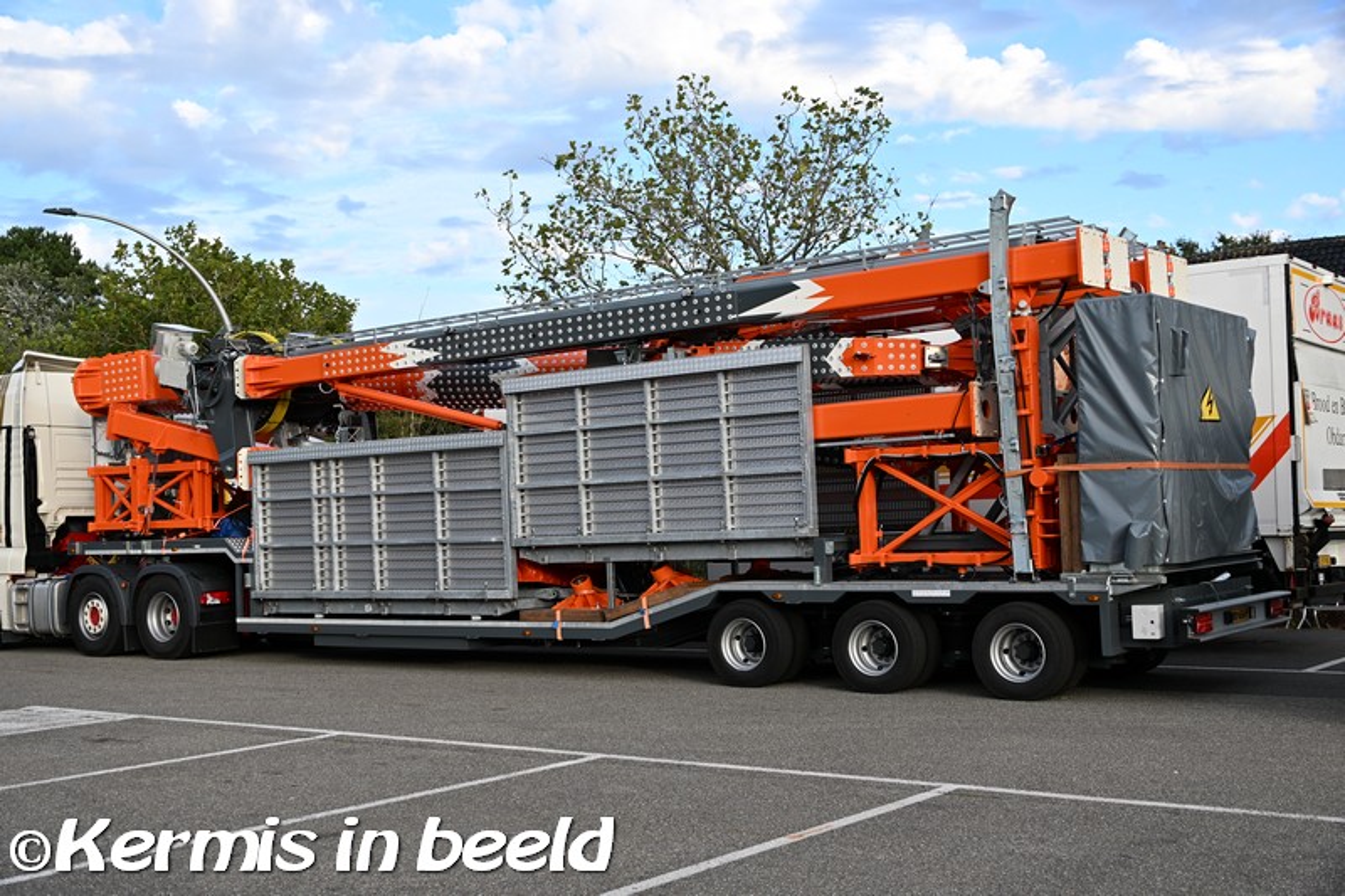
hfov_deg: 46.4
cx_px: 672
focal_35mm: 42
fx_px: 1569
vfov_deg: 31.9
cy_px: 448
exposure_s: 1/250
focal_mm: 28
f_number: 5.6
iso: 160
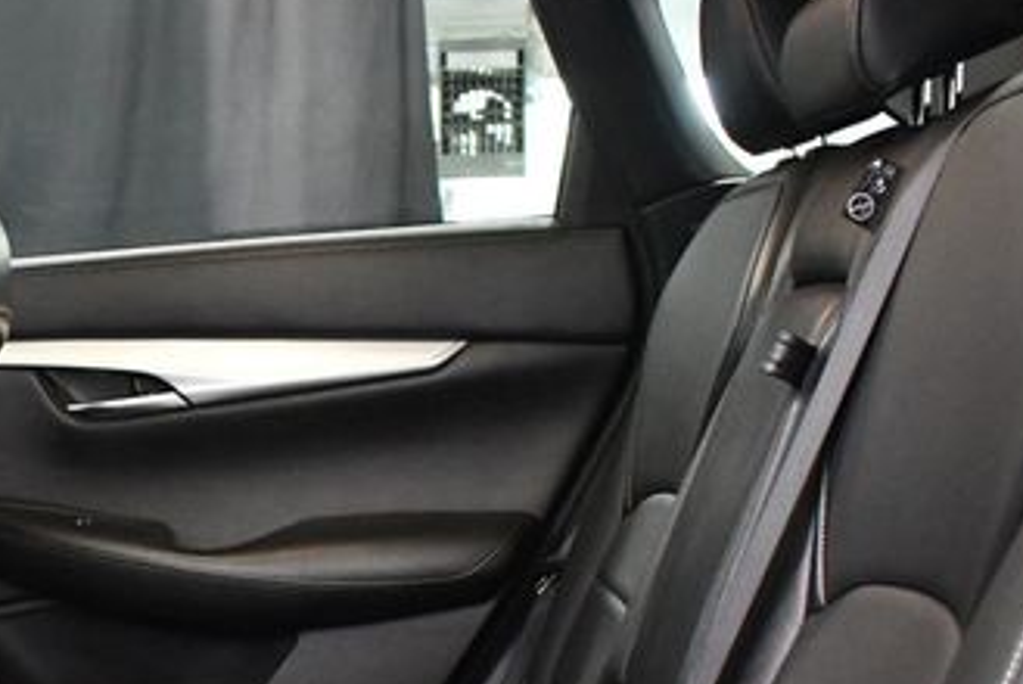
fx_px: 1991
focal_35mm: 70
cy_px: 644
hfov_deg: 27.6
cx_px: 75
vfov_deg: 19.1
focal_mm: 18
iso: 5000
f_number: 3.5
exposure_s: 1/60
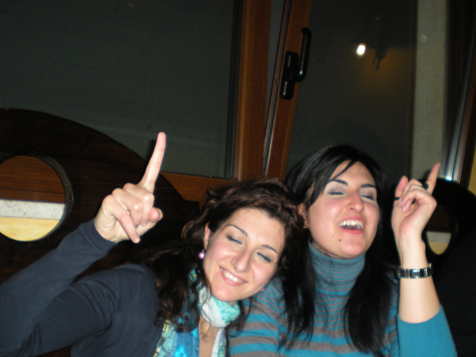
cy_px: 212
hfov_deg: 41.2
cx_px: 270
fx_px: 633
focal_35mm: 46
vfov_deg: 31.4
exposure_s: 1/60
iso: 121
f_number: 3.1
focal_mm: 6.3
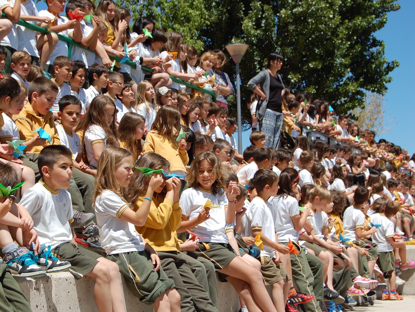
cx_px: 166
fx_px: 959
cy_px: 164
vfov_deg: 18.4
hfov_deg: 24.4
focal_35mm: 80
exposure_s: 1/400
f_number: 10
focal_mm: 46
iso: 200
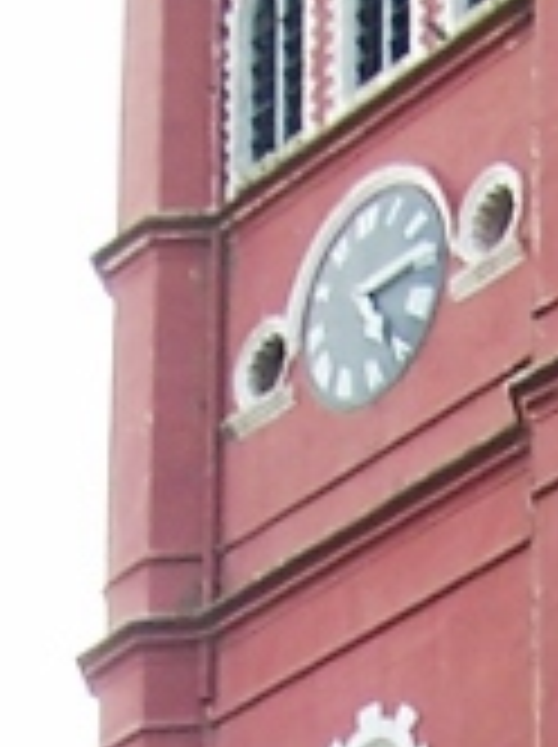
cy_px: 1562
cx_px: 940
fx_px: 5064
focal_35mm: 235
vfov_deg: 8.0
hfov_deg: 6.2
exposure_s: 1/250
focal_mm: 6.3
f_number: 2.8
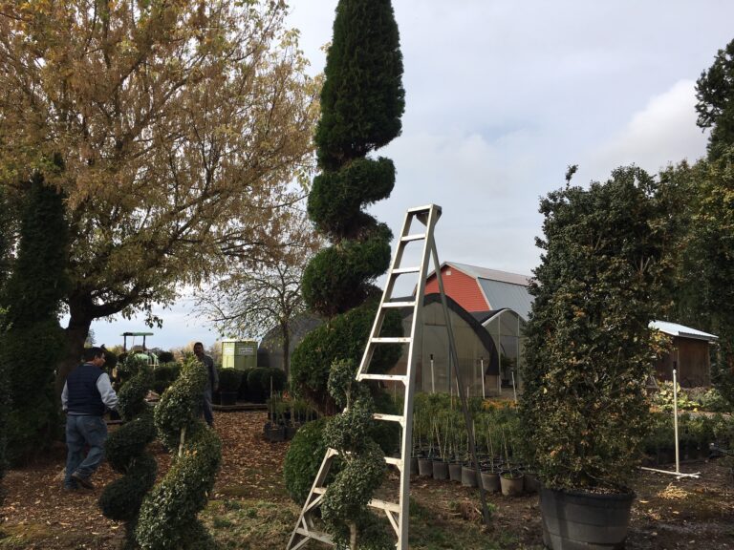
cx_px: 367
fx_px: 615
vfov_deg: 48.2
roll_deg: -2.5
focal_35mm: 29
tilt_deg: +9.1
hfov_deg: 61.7
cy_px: 275
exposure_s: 1/1603
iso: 25
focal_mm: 4.15
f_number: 2.2
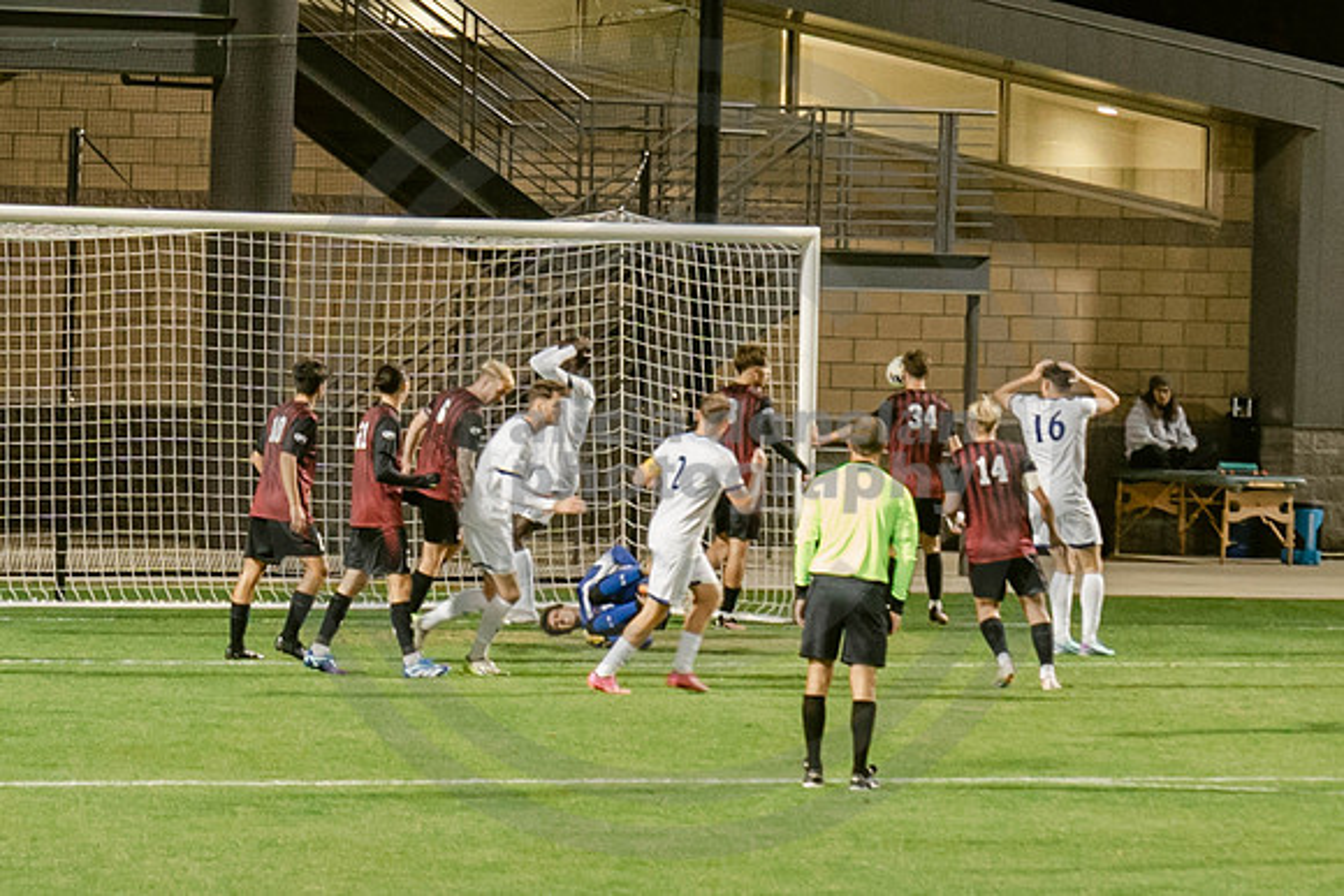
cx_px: -277
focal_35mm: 325
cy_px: 203
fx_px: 12136
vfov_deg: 4.2
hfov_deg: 6.3
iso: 2000
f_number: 4
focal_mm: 70
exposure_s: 1/125
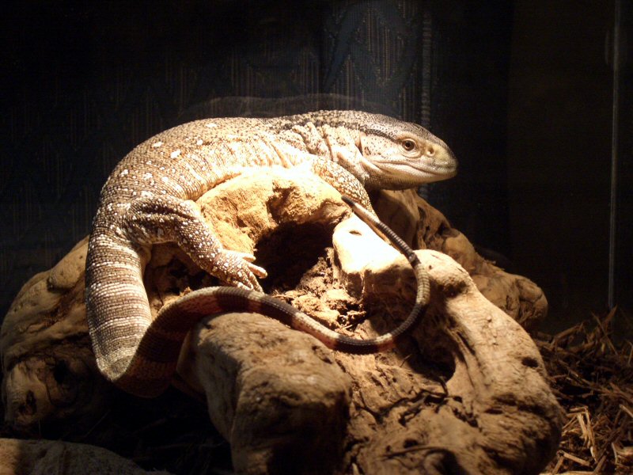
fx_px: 1353
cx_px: 316
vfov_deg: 19.9
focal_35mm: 74
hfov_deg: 26.3
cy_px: 238
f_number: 3.9
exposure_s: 1/60
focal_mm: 12.2
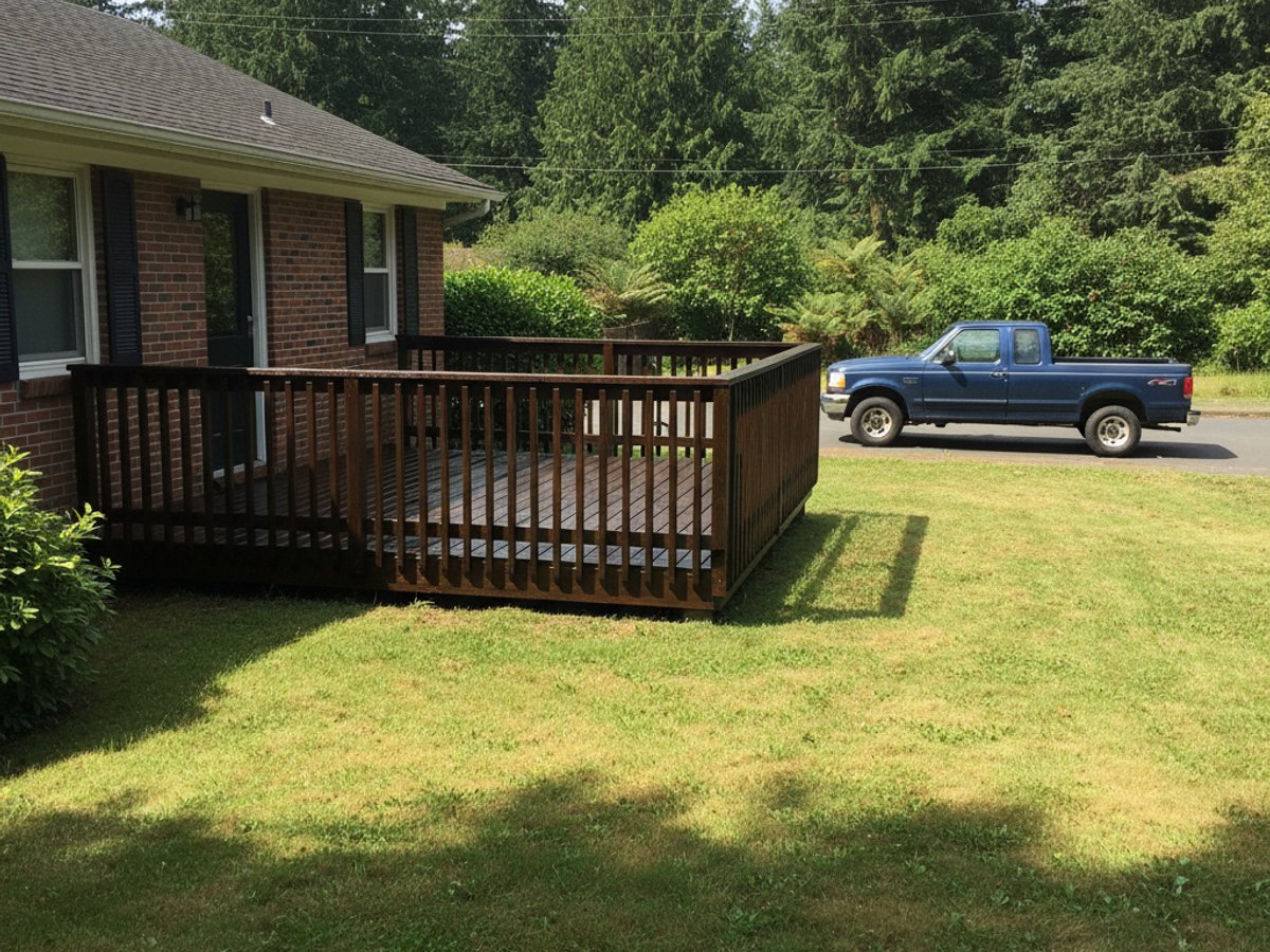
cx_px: 635
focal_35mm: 24
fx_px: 881
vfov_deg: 56.8
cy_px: 476
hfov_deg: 71.6
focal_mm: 6.8
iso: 351
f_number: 1.78
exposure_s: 1/1769
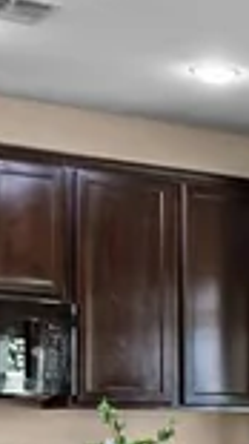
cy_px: 423
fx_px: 1305
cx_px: 518
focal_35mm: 111
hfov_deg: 10.0
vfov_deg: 18.9
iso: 100
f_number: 8
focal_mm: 16
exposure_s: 1/2.5
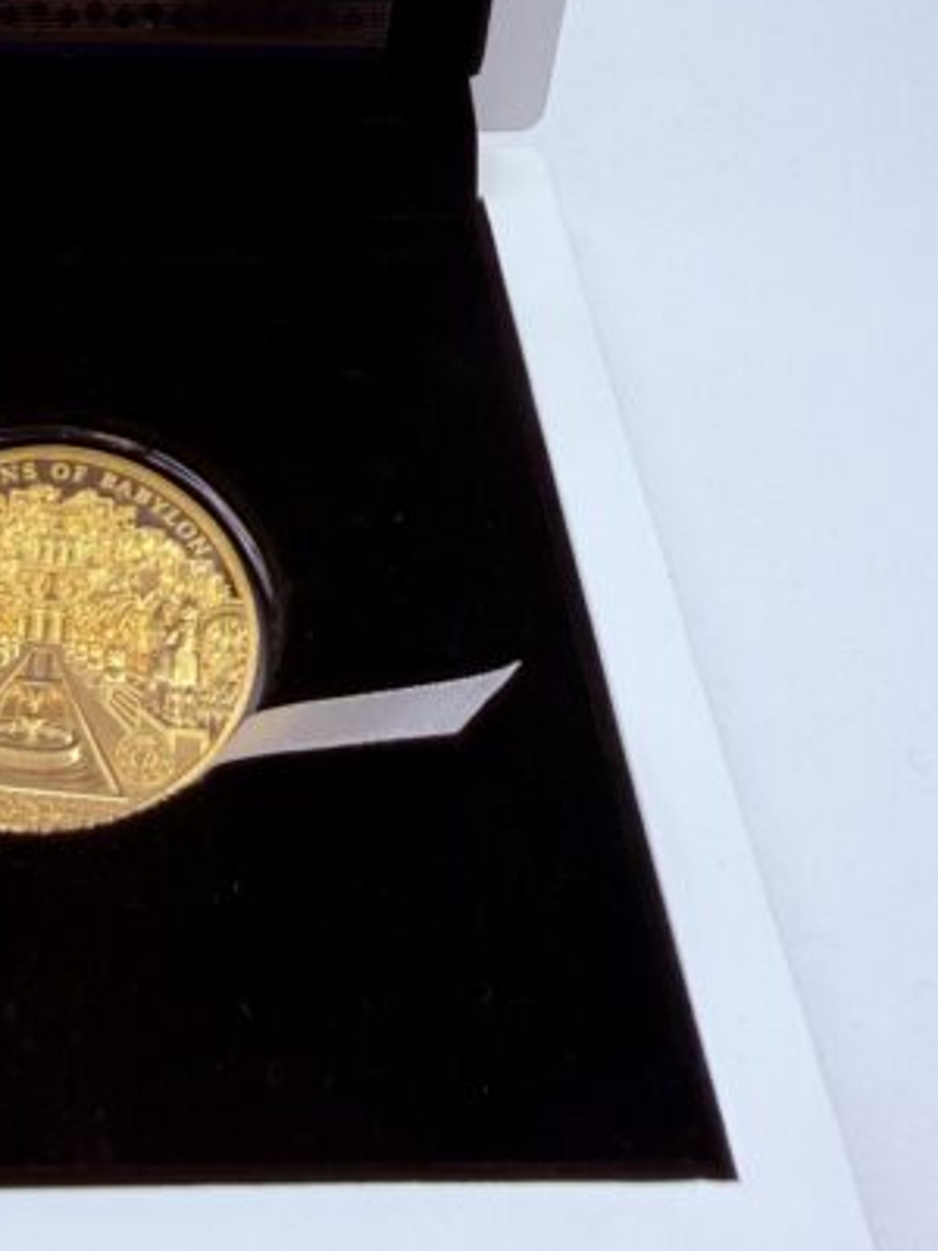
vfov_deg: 36.9
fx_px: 1734
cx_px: 100
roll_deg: -3.3
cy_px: 103
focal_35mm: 48
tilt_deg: -36.5
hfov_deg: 29.1
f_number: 2.2
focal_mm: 2.22
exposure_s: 1/177
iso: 40
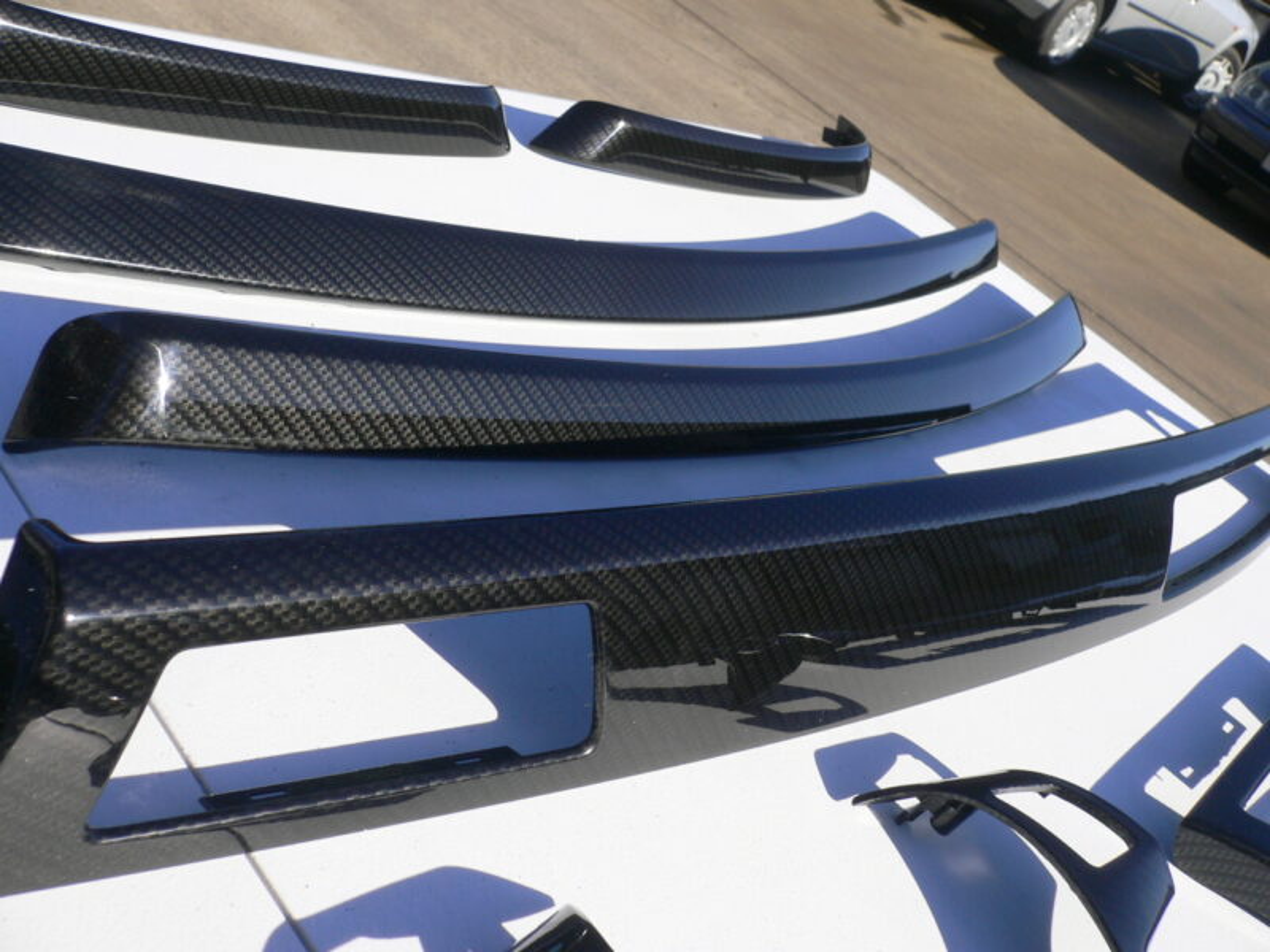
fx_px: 1284
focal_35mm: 35
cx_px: 635
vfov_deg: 40.7
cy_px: 476
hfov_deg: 52.6
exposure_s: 1/250
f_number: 5.6
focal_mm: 5.8
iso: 80
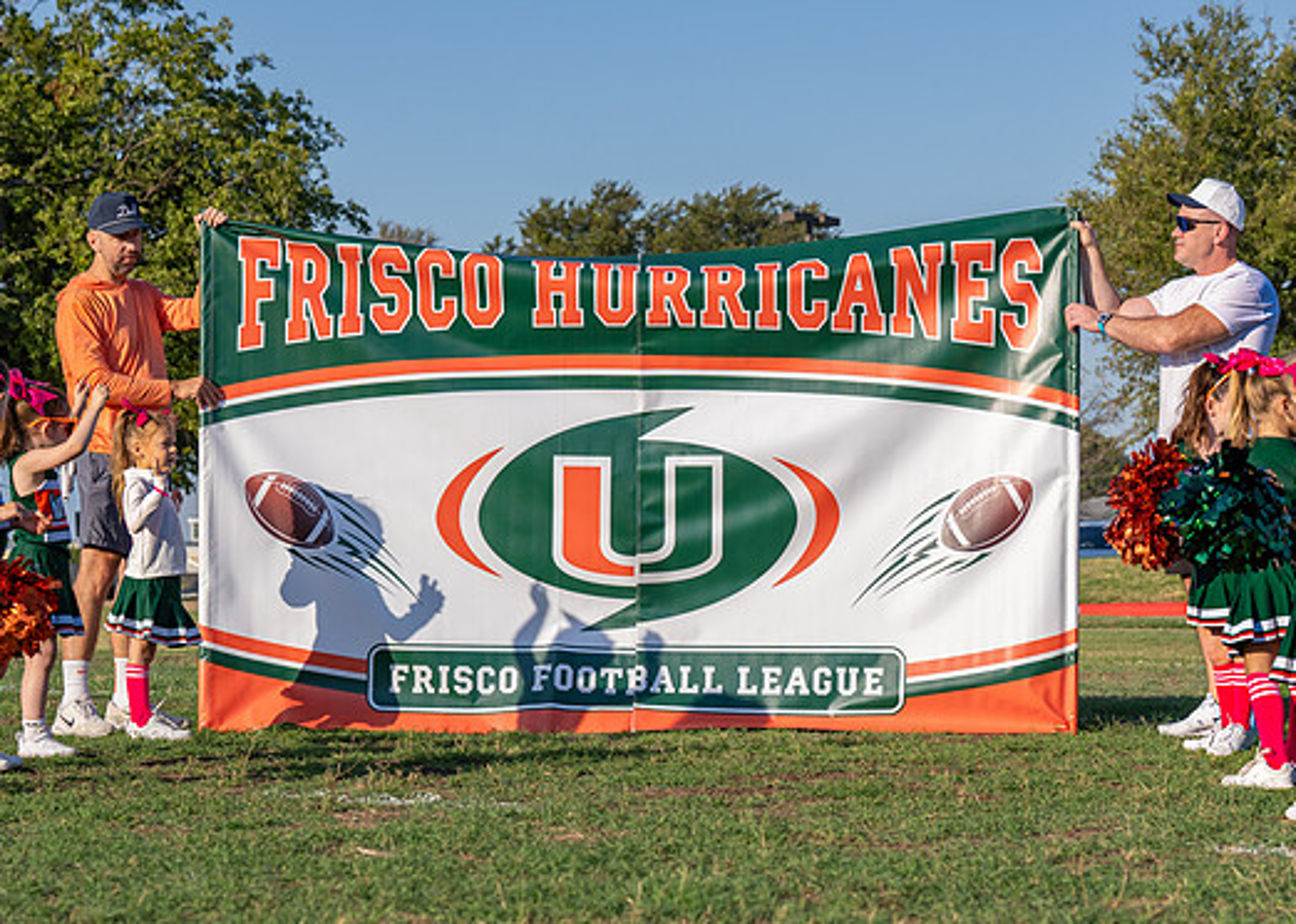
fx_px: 3641
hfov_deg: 20.2
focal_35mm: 99
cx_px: 658
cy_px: 475
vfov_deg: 14.5
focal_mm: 70
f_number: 5
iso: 400
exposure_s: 1/2000
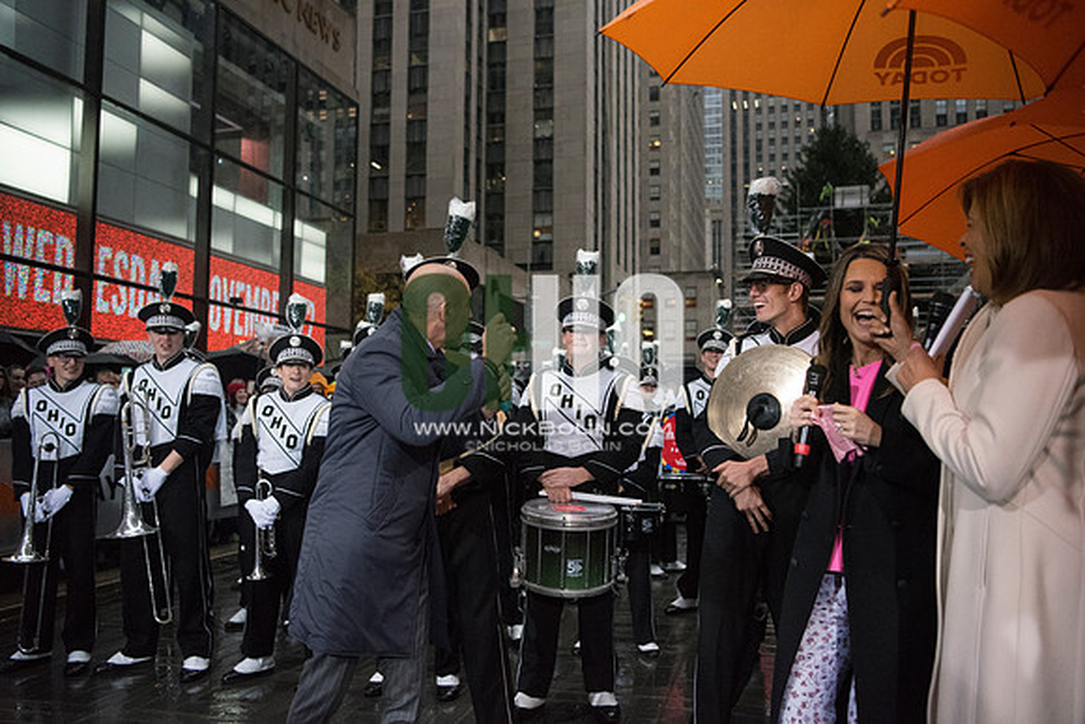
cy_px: 362
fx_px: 934
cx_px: 542
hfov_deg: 60.3
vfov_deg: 42.3
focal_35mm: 31
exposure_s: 1/4000
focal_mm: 31
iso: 10000
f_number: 2.8
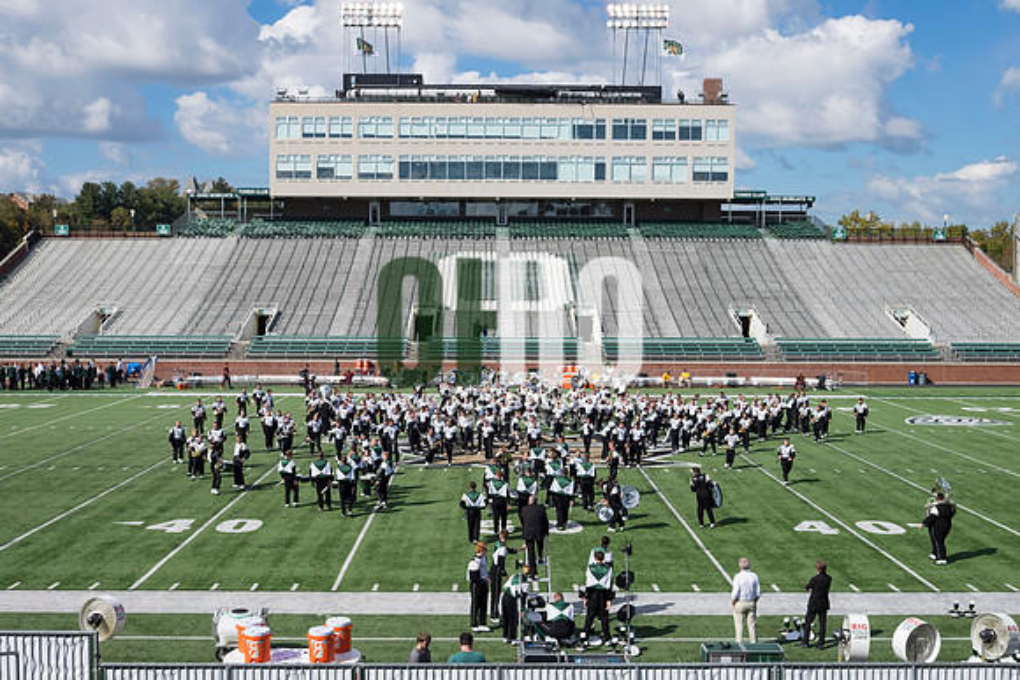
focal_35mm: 41
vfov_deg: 32.6
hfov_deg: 47.4
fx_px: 1162
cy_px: 340
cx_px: 510
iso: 200
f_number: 9
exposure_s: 1/400
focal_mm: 27
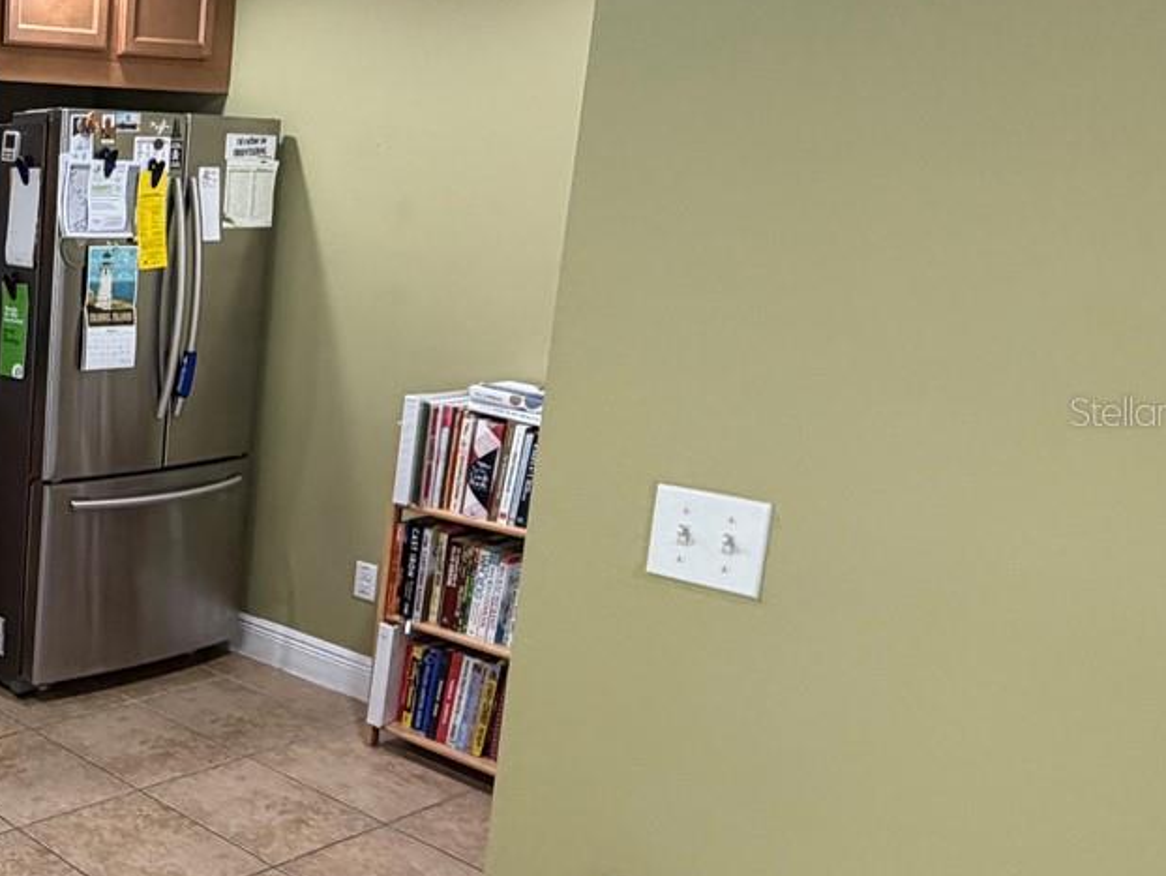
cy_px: 411
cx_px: -253
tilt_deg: -10.4
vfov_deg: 39.7
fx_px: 1213
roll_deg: +0.2
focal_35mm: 36
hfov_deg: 37.7
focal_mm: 2.22
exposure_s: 1/60
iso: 250
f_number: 2.2
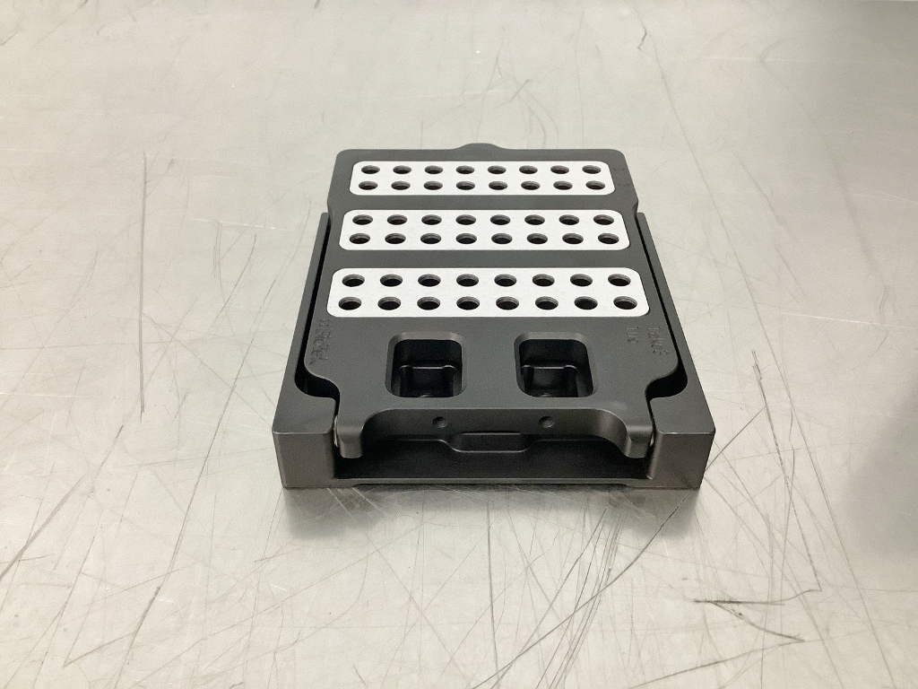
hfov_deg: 58.4
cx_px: 459
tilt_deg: -40.5
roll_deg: -0.2
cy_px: 344
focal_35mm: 31
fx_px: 822
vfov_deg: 45.4
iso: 320
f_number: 2.4
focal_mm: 3.3
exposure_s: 1/40
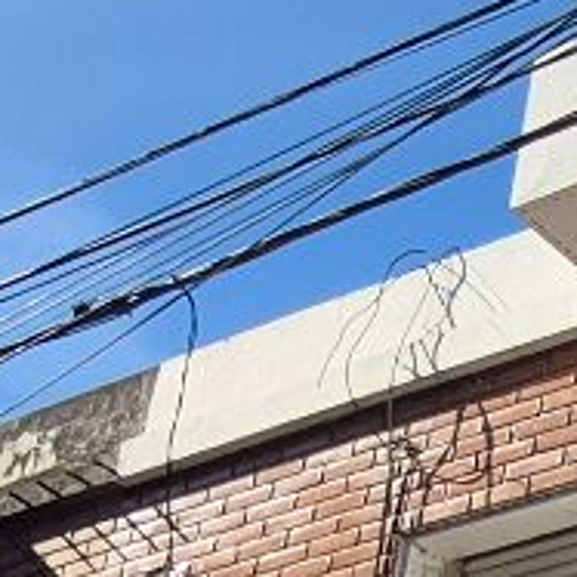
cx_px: 753
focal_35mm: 118
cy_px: 802
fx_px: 2225
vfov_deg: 14.0
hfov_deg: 14.2
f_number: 2.2
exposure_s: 1/1792
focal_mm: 1.74
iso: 50
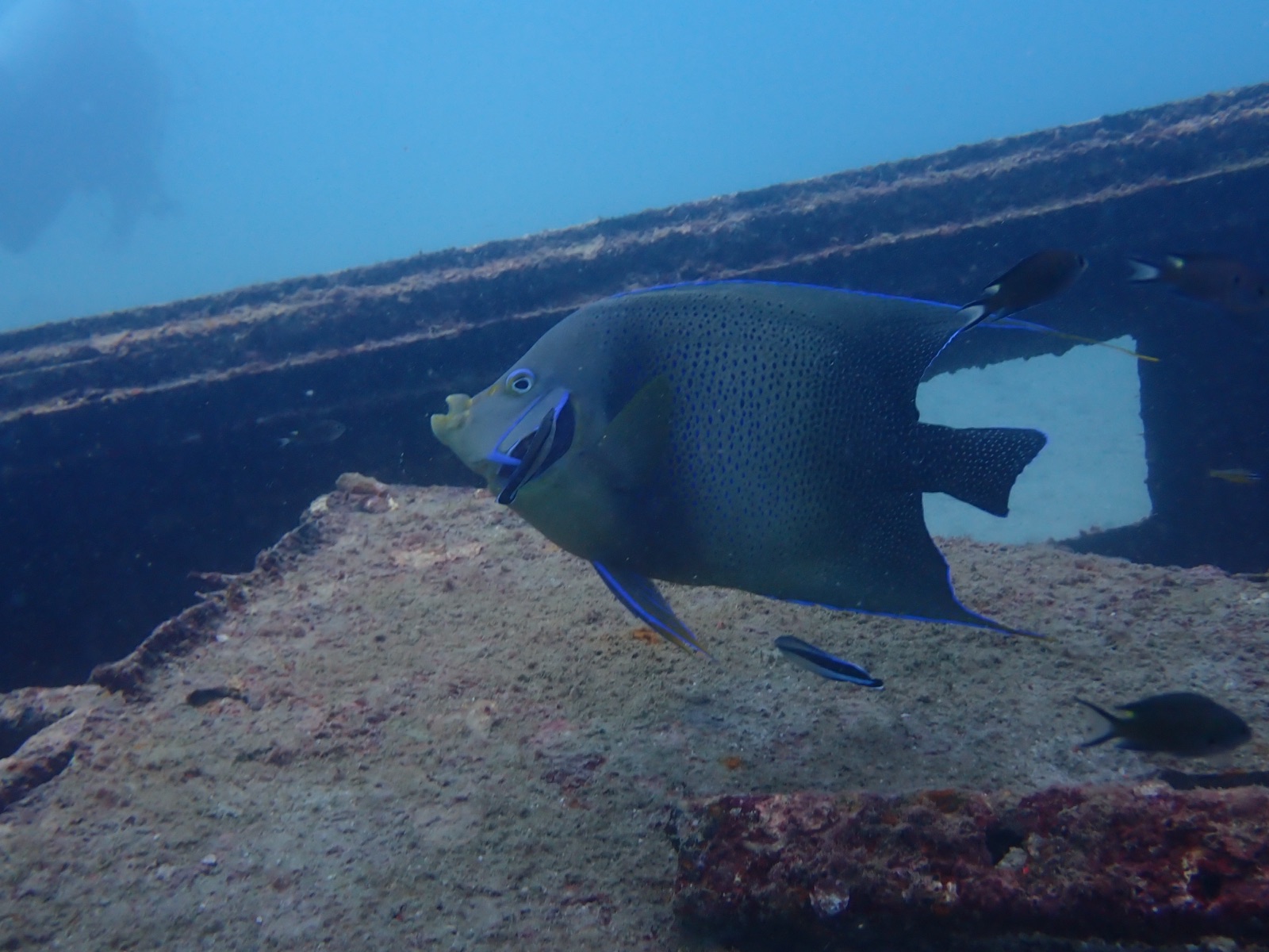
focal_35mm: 44
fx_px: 1613
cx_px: 634
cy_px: 476
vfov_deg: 32.9
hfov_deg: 42.9
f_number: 4
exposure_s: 1/160
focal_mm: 7.84
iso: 125
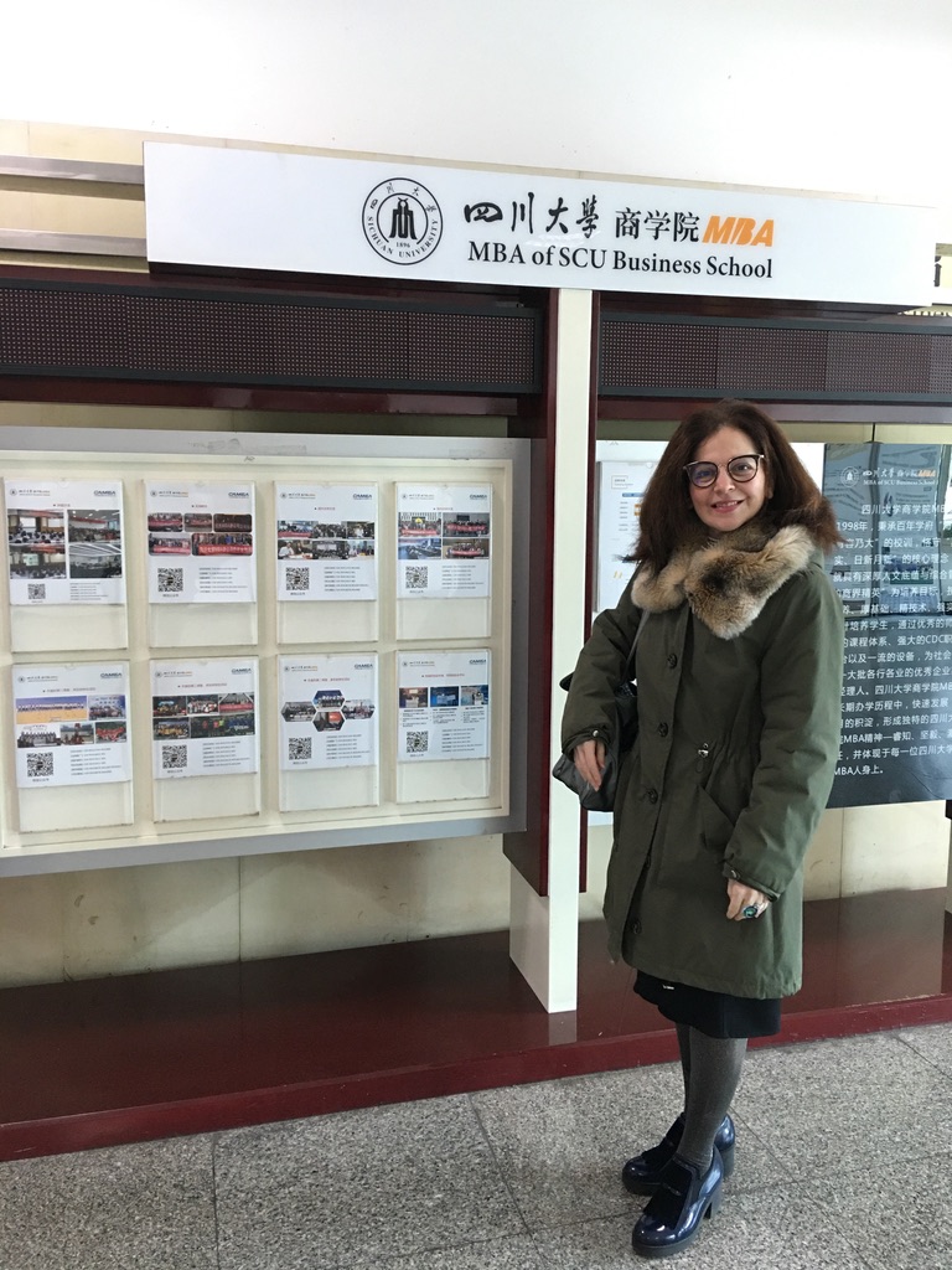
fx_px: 1063
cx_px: 476
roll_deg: -0.9
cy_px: 635
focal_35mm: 29
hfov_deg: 48.2
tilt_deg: -7.5
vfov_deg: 61.7
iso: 100
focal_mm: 4.15
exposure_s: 1/17
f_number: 2.2
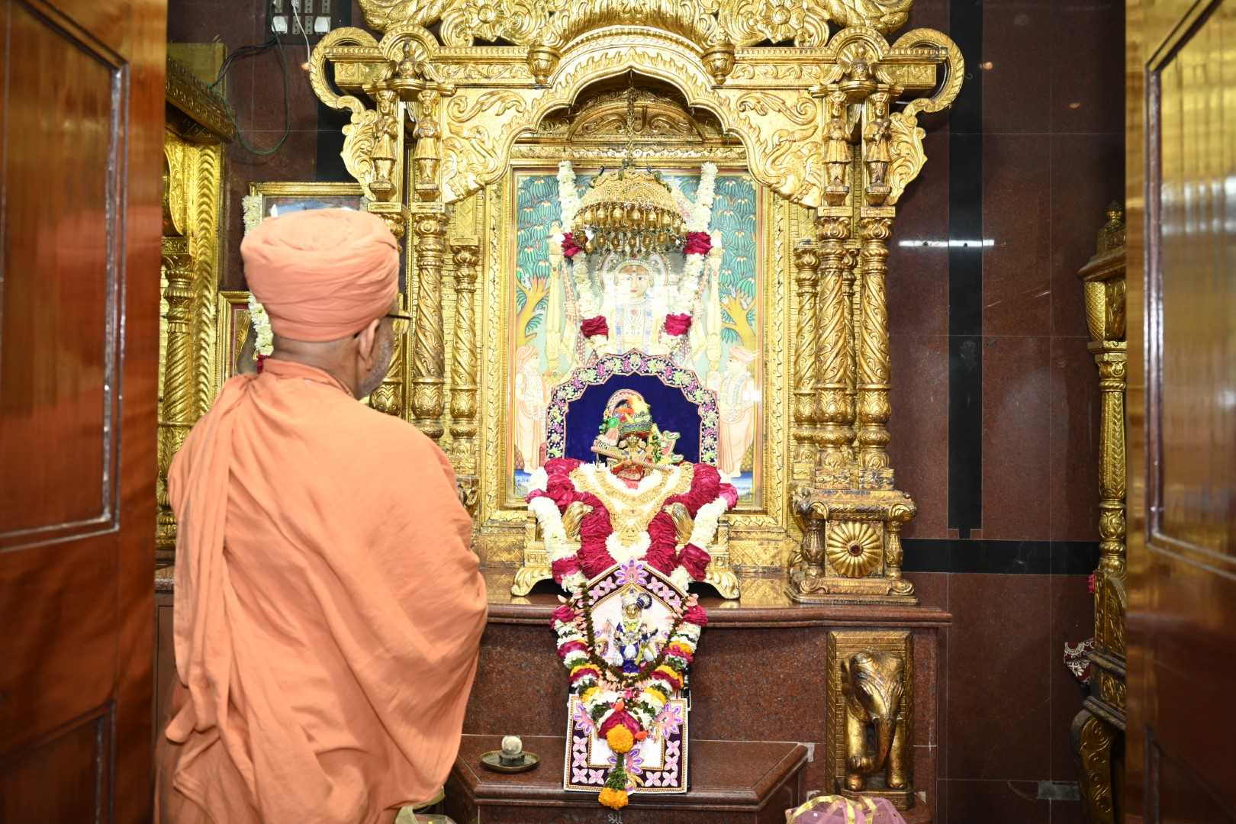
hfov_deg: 61.9
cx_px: 618
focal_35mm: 30
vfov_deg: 43.6
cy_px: 412
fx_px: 1030
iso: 640
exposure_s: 1/160
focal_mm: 30
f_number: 4
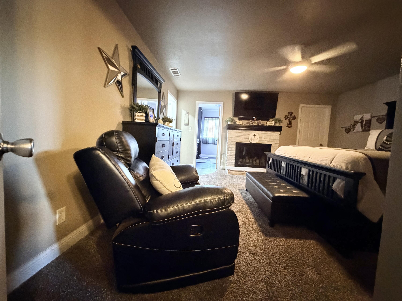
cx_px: 201
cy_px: 150
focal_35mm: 14
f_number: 2.2
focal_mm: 2.22
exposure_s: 1/30
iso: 1250
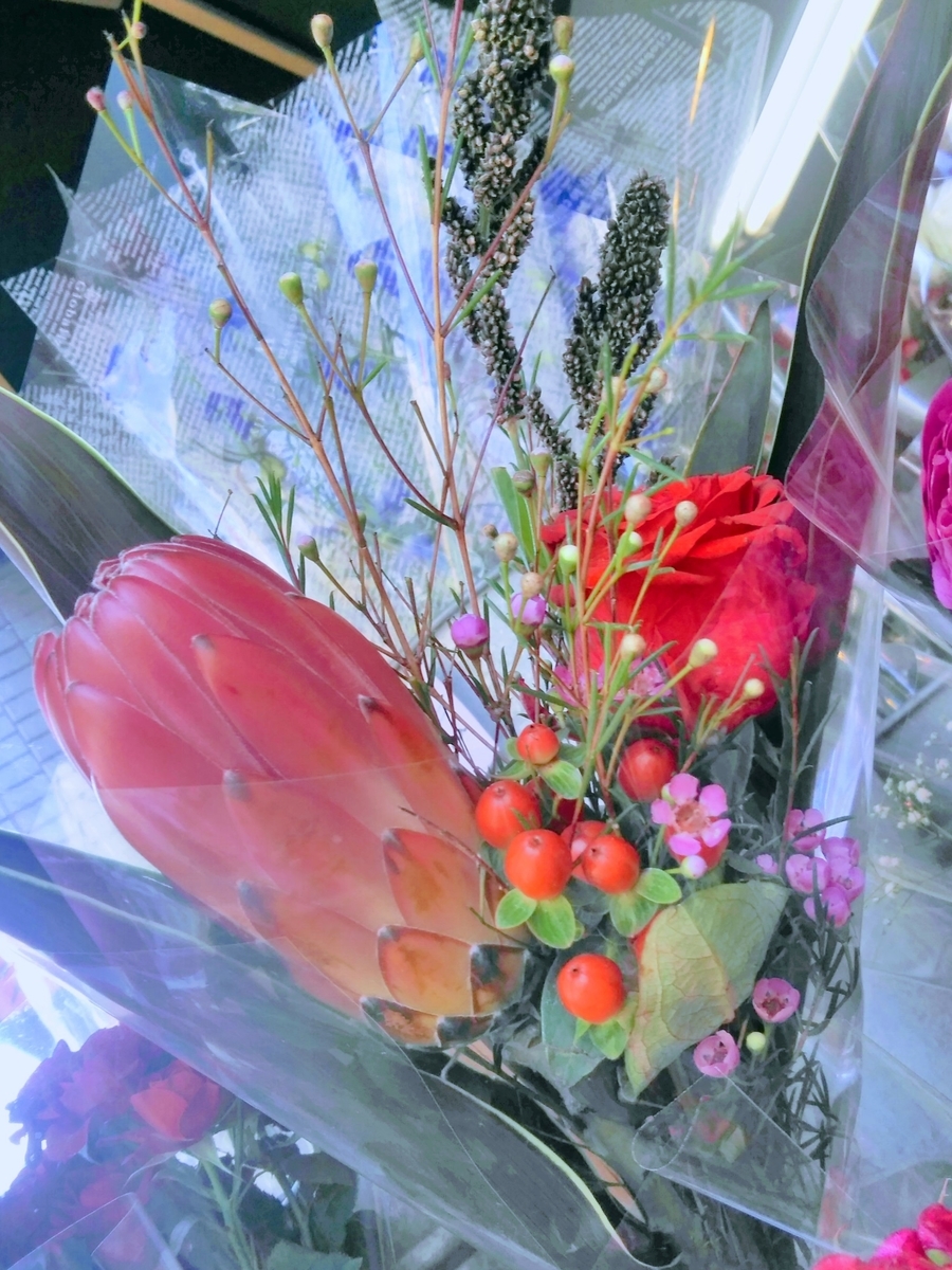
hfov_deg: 53.1
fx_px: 953
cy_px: 635
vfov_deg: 67.3
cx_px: 476
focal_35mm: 26
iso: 54
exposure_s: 1/50
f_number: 2.2
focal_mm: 3.46
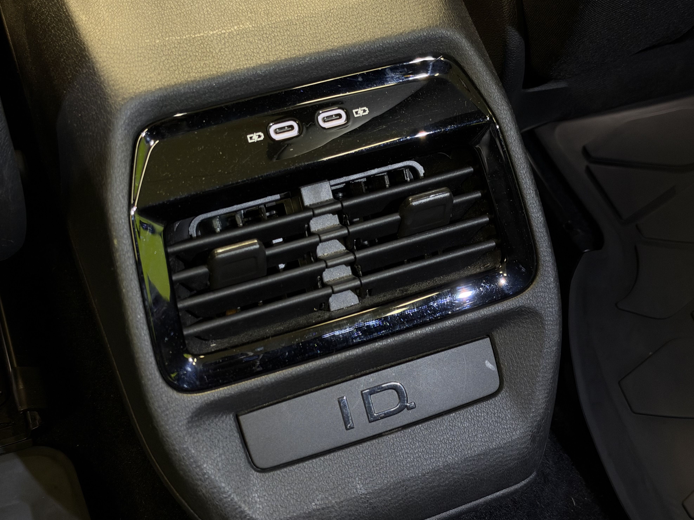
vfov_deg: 29.7
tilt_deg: -51.4
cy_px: 259
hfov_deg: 38.9
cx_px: 343
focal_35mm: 49
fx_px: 982
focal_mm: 6.93
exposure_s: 1/33
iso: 400
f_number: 1.48
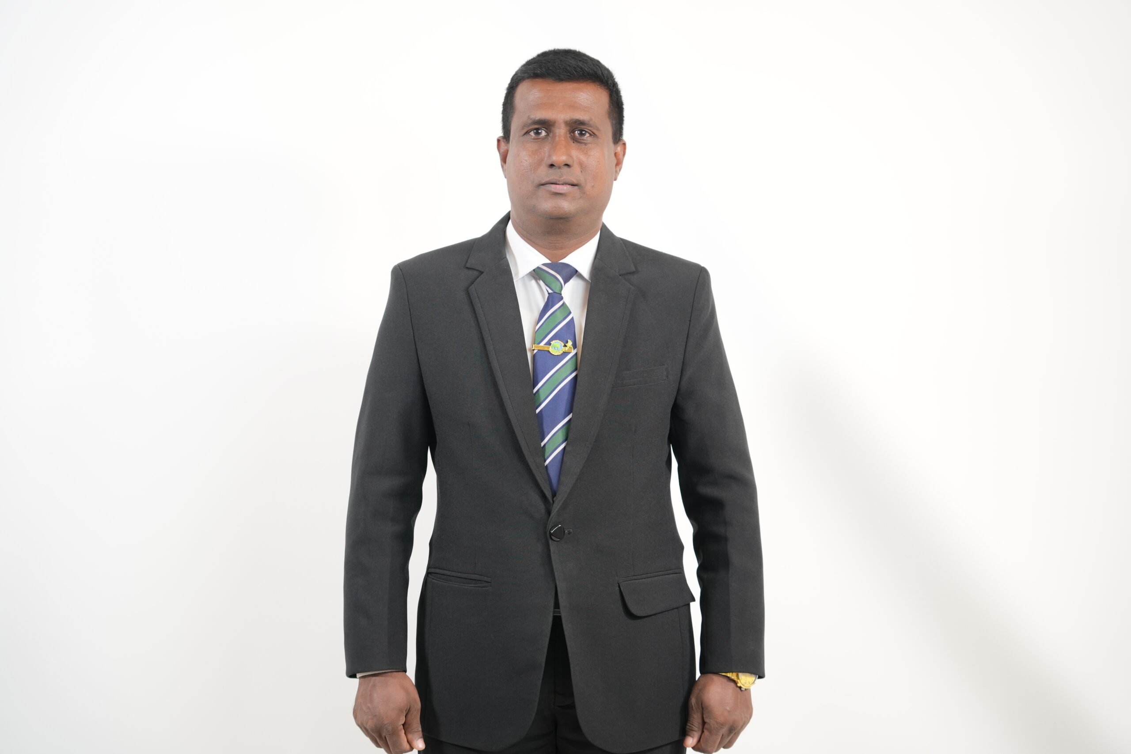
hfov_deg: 26.3
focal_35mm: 77
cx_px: 566
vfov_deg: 17.7
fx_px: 2419
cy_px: 377
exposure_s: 1/80
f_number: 4
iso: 400
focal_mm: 77
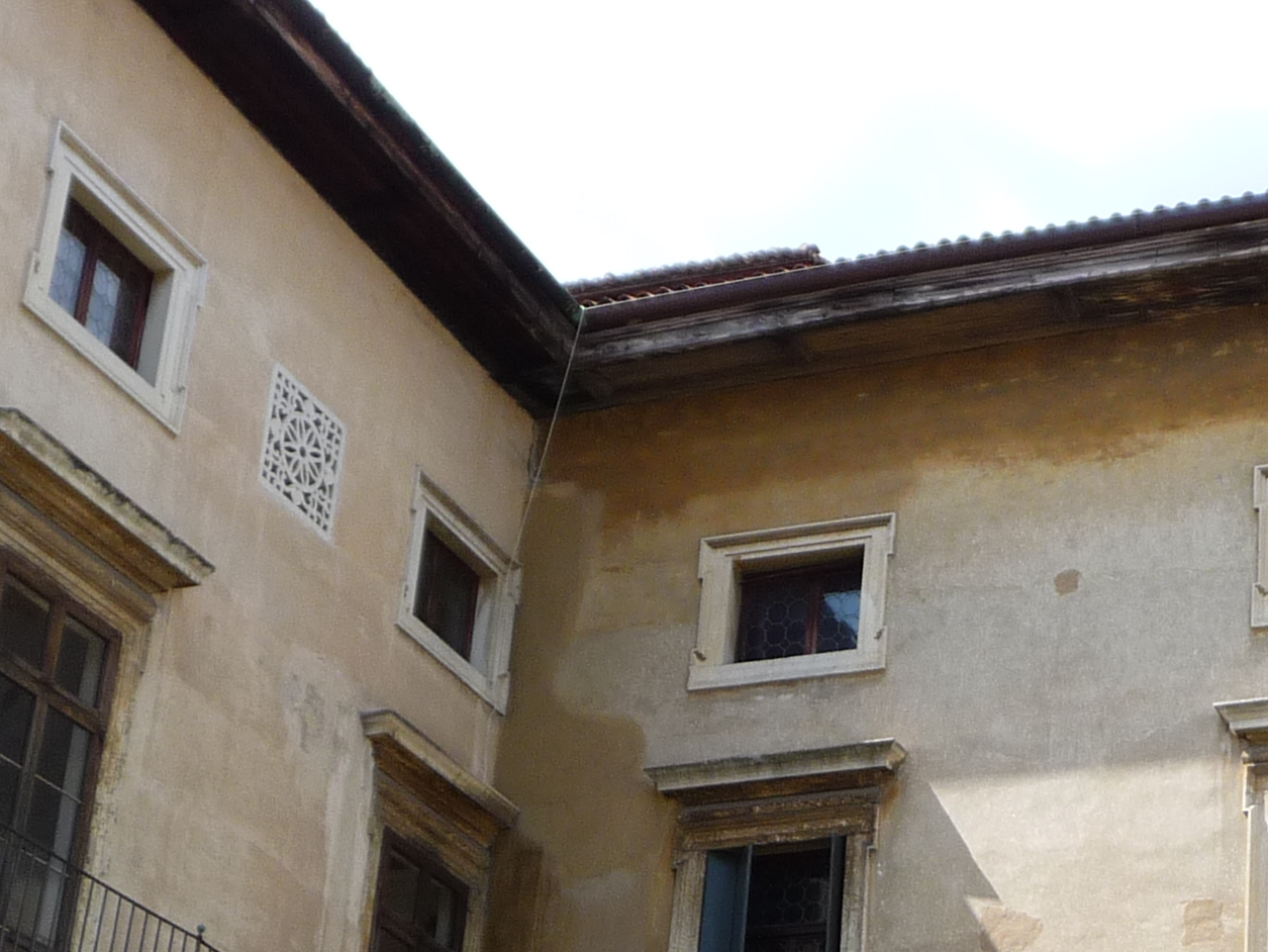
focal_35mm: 78
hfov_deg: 24.5
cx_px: 1056
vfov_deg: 18.3
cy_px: 1016
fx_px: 2858
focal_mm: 5
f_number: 3.4
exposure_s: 1/500
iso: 100
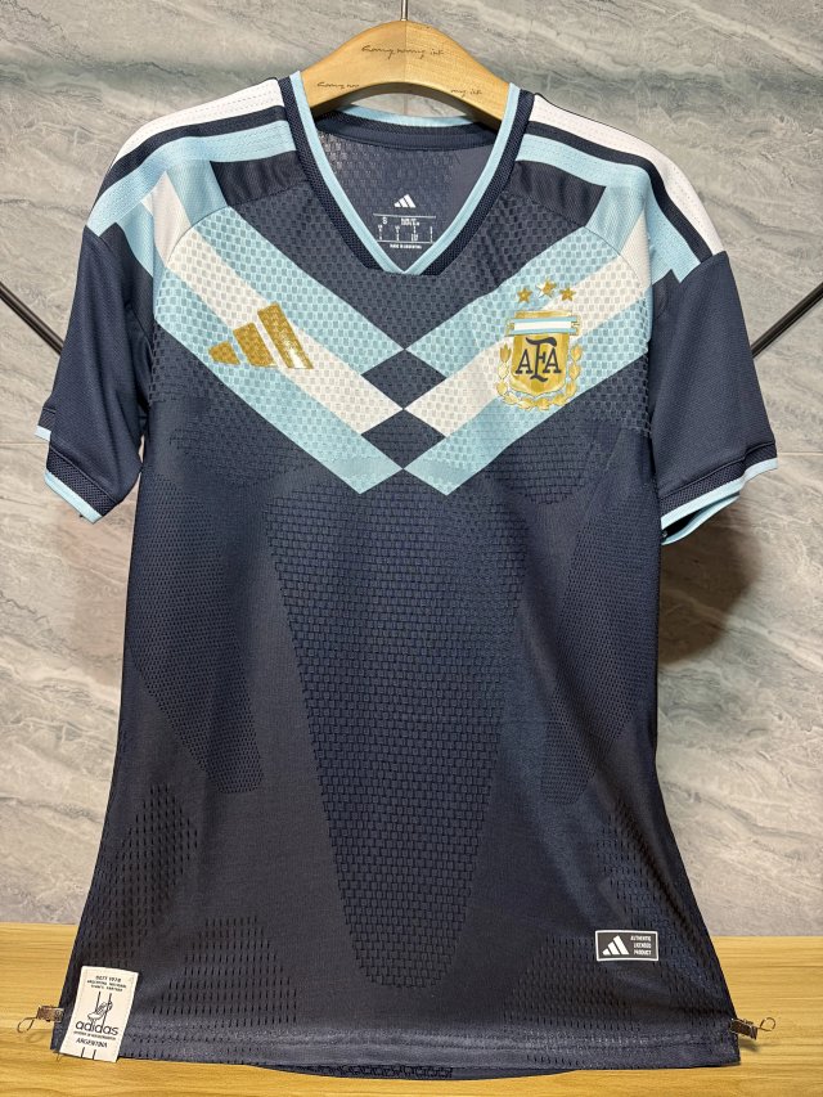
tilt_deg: +0.6
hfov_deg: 56.8
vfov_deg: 71.6
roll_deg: -1.1
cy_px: 548
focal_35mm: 24
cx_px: 412
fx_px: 761
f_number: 1.78
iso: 200
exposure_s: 1/50
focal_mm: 6.76
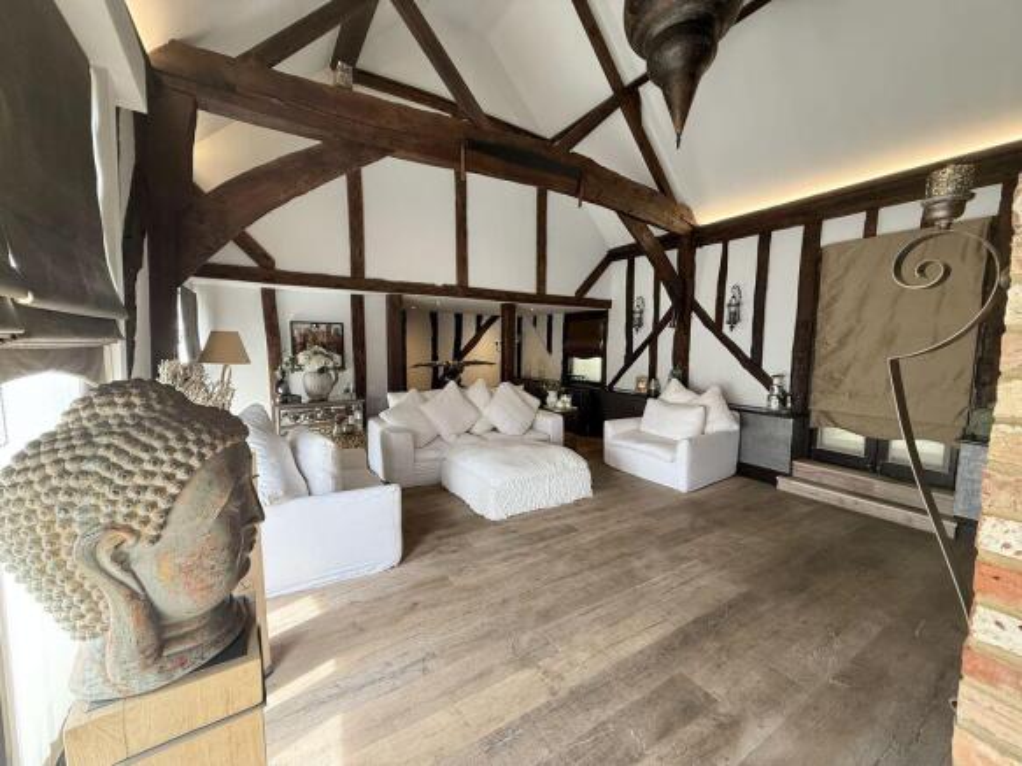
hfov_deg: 102.1
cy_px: 383
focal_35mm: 14
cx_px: 511
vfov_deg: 85.7
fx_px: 413
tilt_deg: -5.1
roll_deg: -0.8
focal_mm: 2.22
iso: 200
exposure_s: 1/100
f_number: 2.2
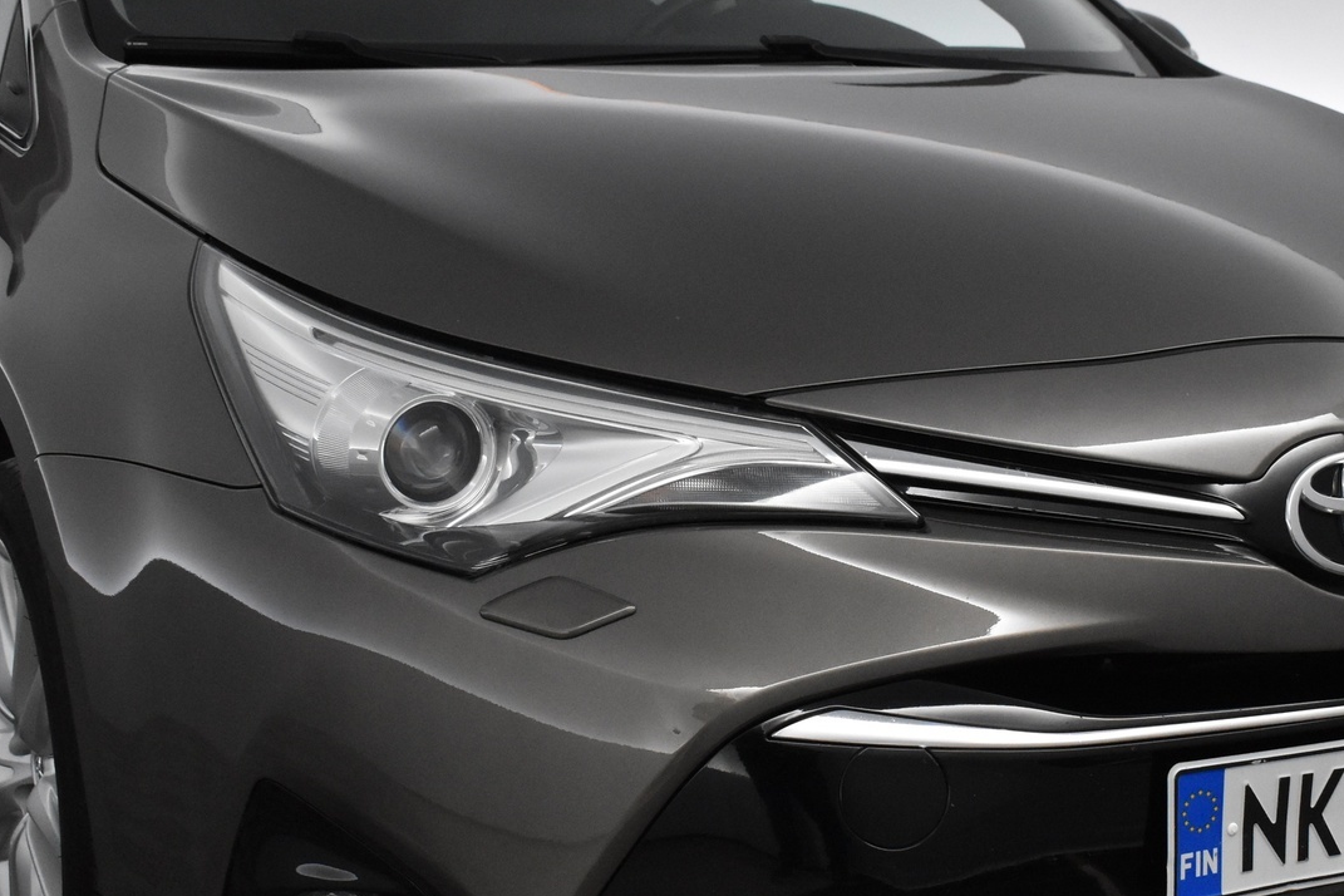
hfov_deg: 30.5
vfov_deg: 20.6
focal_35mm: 66
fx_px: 2455
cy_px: 567
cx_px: 860
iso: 3200
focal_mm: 29
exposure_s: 1/160
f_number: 6.3
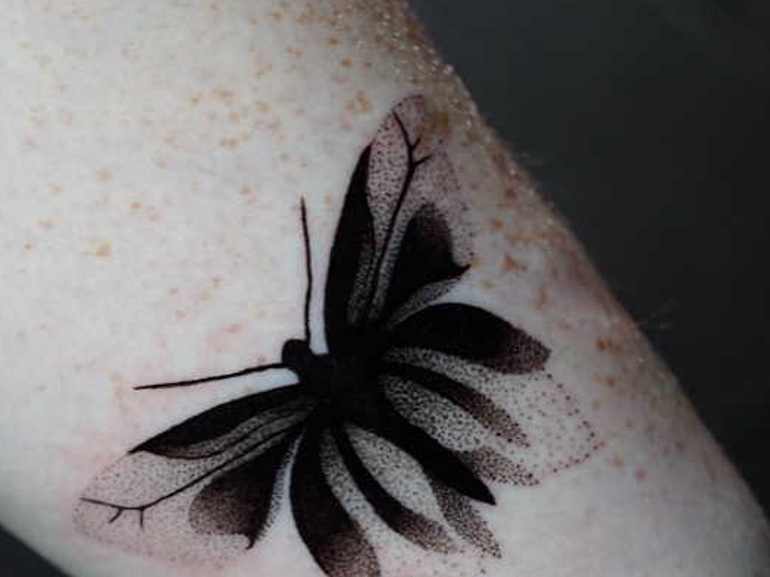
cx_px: 328
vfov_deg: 14.0
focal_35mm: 105
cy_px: 471
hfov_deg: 18.7
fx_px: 2336
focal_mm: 35
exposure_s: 1/60
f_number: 4
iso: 1000
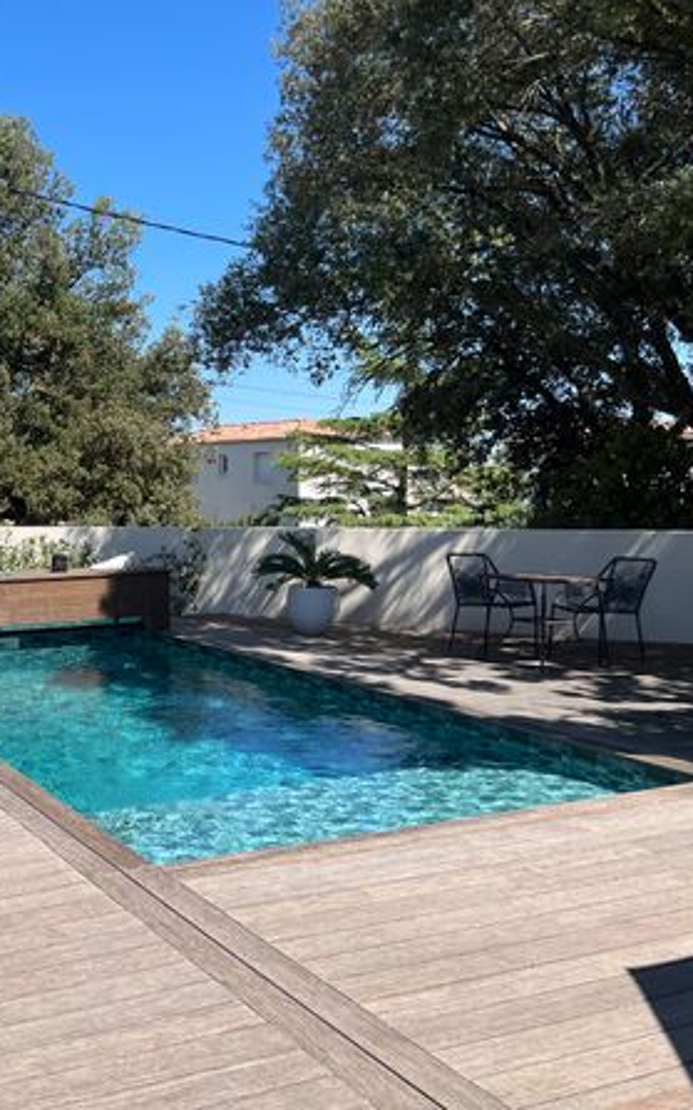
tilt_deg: -3.8
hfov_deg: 32.2
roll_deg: +1.2
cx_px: 32
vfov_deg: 52.8
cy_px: 556
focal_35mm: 37
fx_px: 1119
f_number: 1.5
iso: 50
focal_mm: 5.7
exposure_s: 1/3571
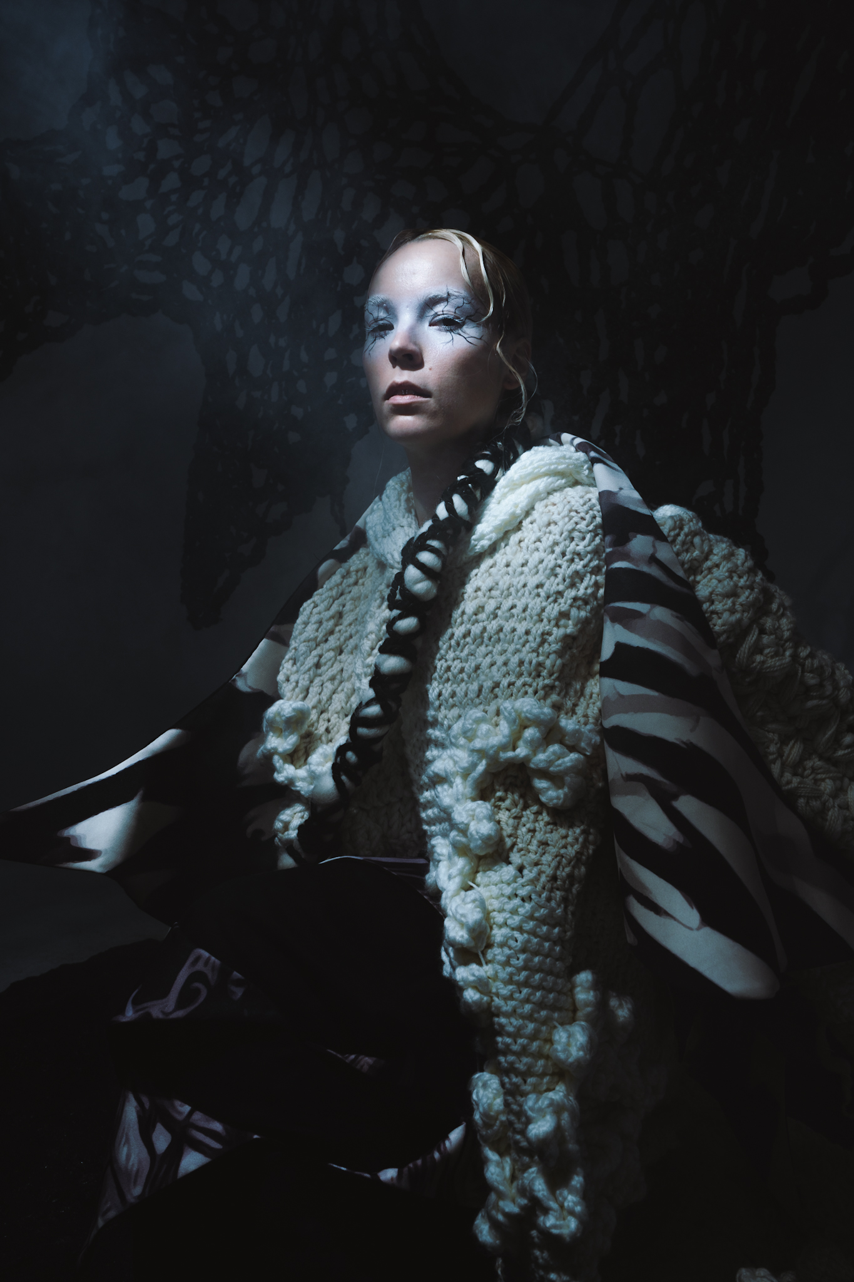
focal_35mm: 32
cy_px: 641
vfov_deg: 58.7
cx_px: 427
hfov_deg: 41.1
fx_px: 1139
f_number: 8
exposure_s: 1/125
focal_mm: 32
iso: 100
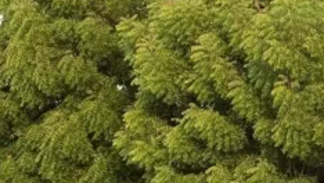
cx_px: 228
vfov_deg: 8.4
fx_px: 1229
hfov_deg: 15.0
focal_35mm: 143
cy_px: 194
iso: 100
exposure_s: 1/337
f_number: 1.78
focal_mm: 6.76
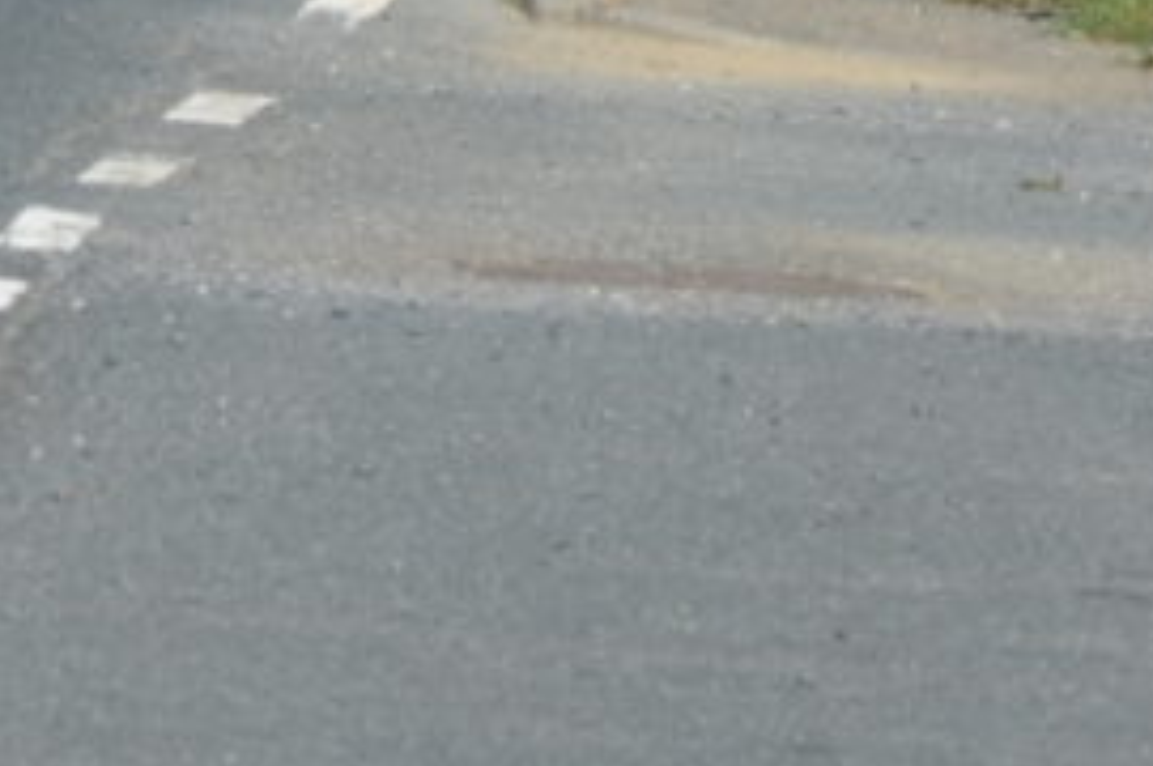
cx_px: -1642
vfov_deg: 1.6
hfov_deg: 2.4
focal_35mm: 849
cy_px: -1621
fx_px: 27151
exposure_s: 1/250
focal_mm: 75
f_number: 8
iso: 110
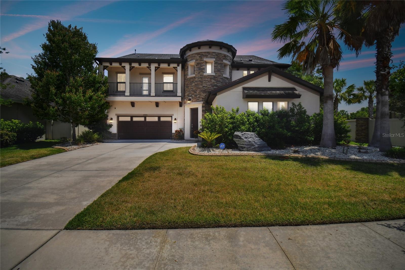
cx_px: 202
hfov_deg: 100.4
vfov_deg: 77.3
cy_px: 135
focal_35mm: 15
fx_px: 169
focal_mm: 10
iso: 100
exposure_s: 1/1600
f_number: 7.1
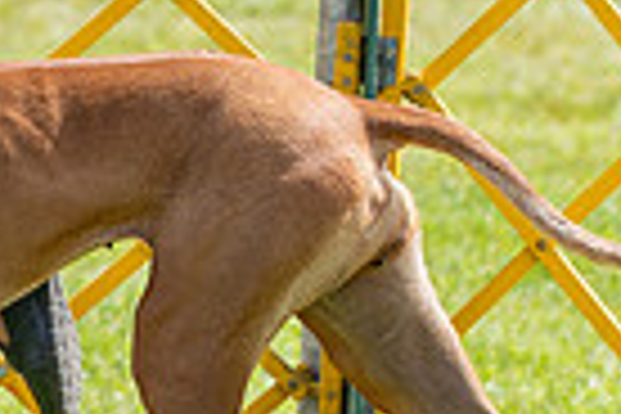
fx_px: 15610
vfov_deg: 1.5
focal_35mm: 905
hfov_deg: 2.3
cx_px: -261
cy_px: -180
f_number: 3.5
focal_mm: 148
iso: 100
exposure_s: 1/1000
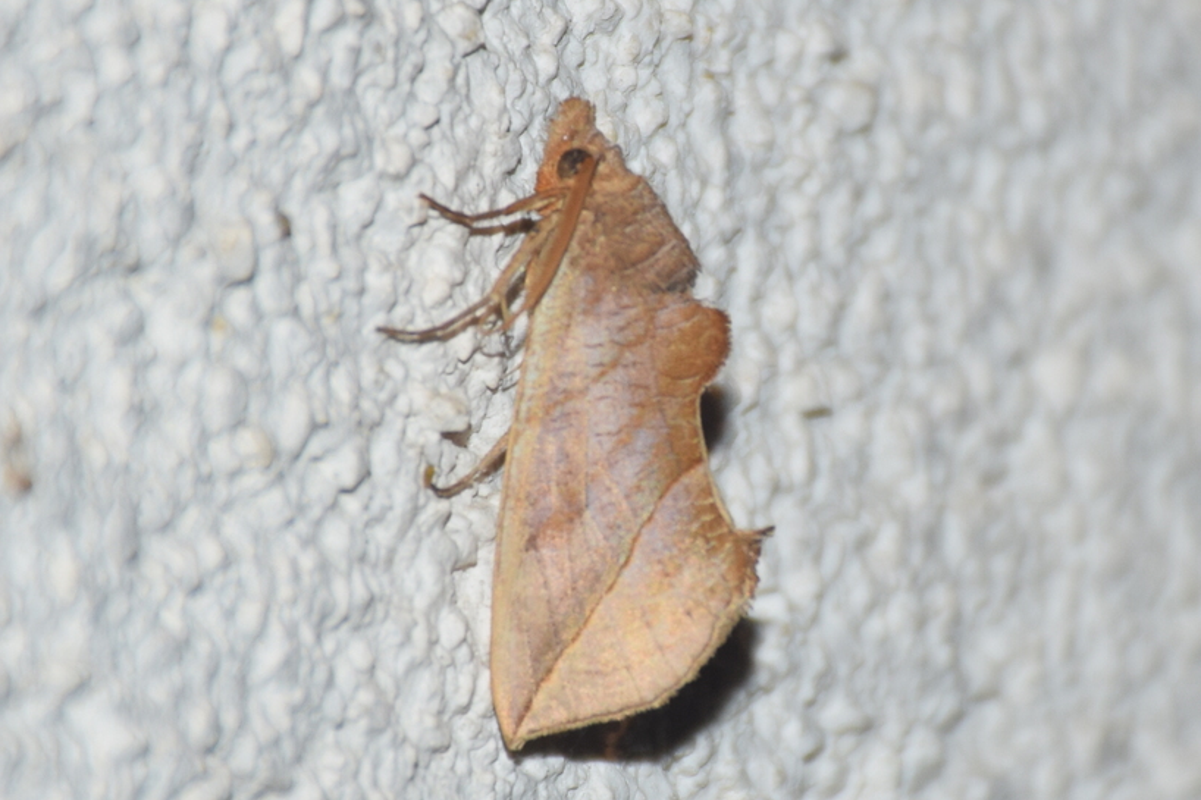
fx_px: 7171
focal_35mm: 215
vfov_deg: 6.4
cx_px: 661
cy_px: 436
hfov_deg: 9.6
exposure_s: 1/60
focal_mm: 122
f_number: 7.1
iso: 320
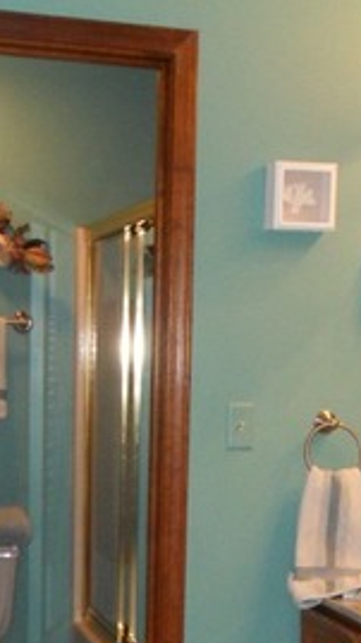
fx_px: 1159
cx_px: 177
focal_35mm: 68
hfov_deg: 17.7
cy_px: 488
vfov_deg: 30.5
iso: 400
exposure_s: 1/45
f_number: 3.5
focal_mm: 6.3
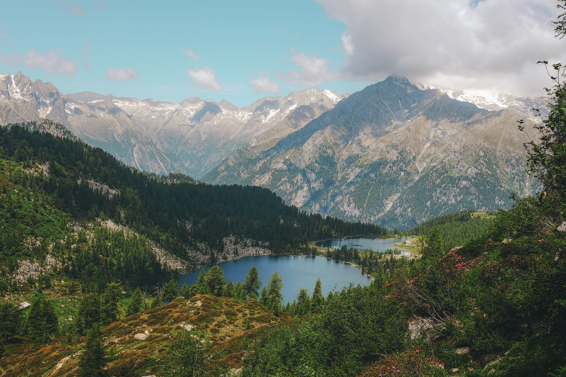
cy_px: 188
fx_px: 645
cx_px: 283
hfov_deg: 47.4
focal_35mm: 41
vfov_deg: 32.6
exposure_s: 1/500
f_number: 8
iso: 200
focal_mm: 27
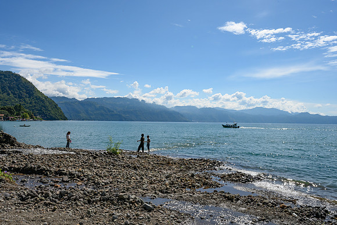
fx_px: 281
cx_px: 168
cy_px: 112
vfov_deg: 43.6
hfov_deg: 61.9
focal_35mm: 30
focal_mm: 30
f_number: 22
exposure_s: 1/160
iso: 80
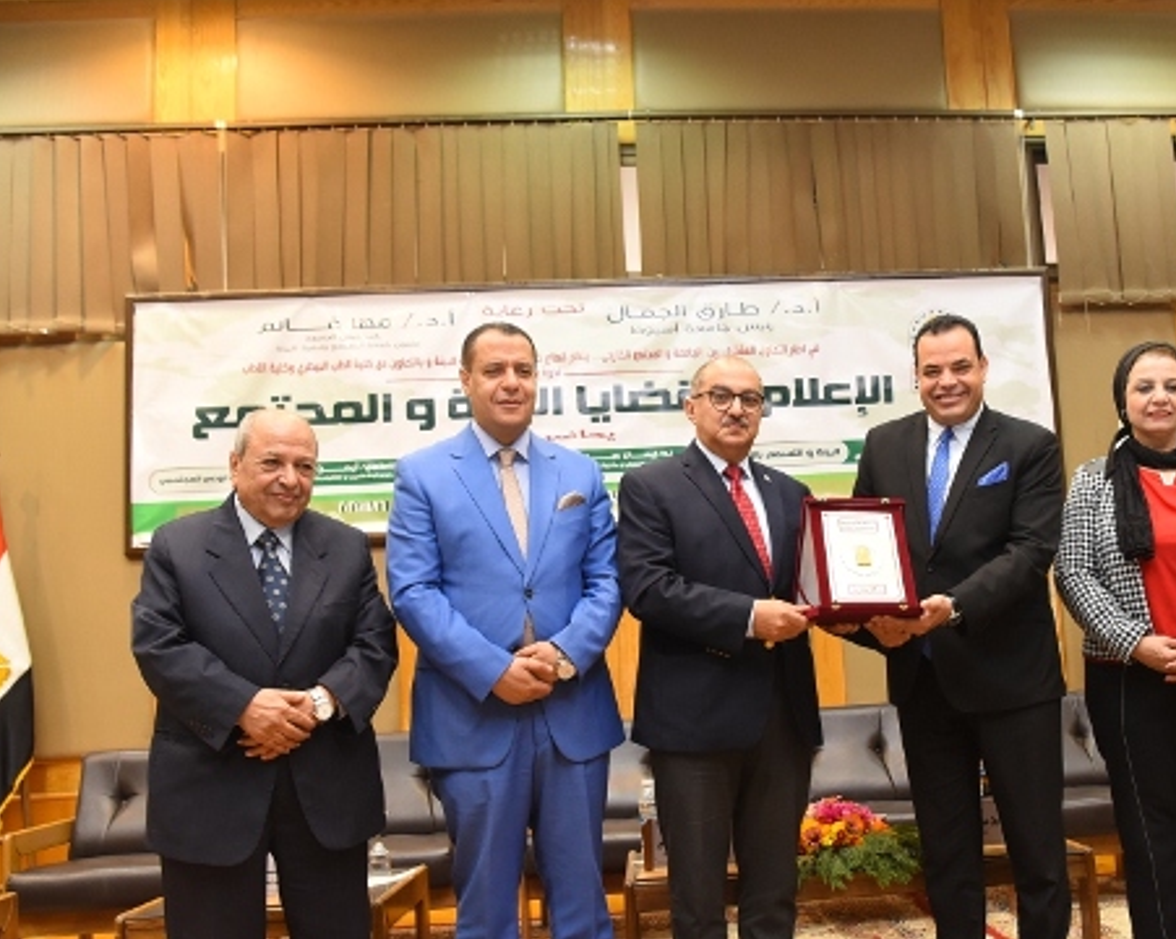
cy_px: 546
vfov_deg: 41.0
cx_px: 785
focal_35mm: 36
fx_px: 1252
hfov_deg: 49.4
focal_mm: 27
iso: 2500
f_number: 4.5
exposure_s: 1/125
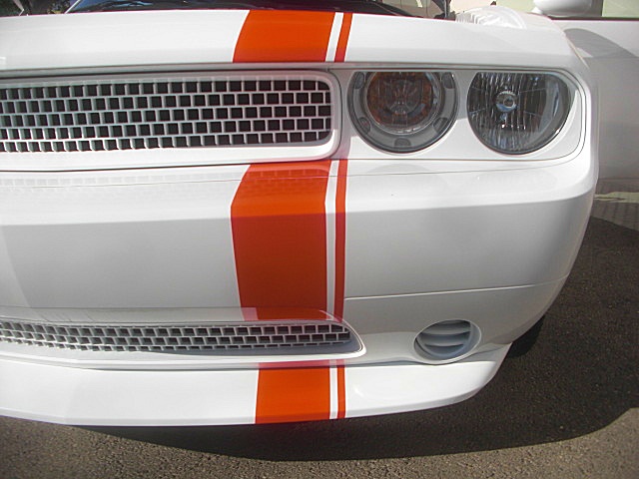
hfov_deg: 51.4
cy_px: 240
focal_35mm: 36
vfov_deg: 39.7
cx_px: 320
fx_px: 665
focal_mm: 6.3
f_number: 7.9
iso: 50
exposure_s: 1/160
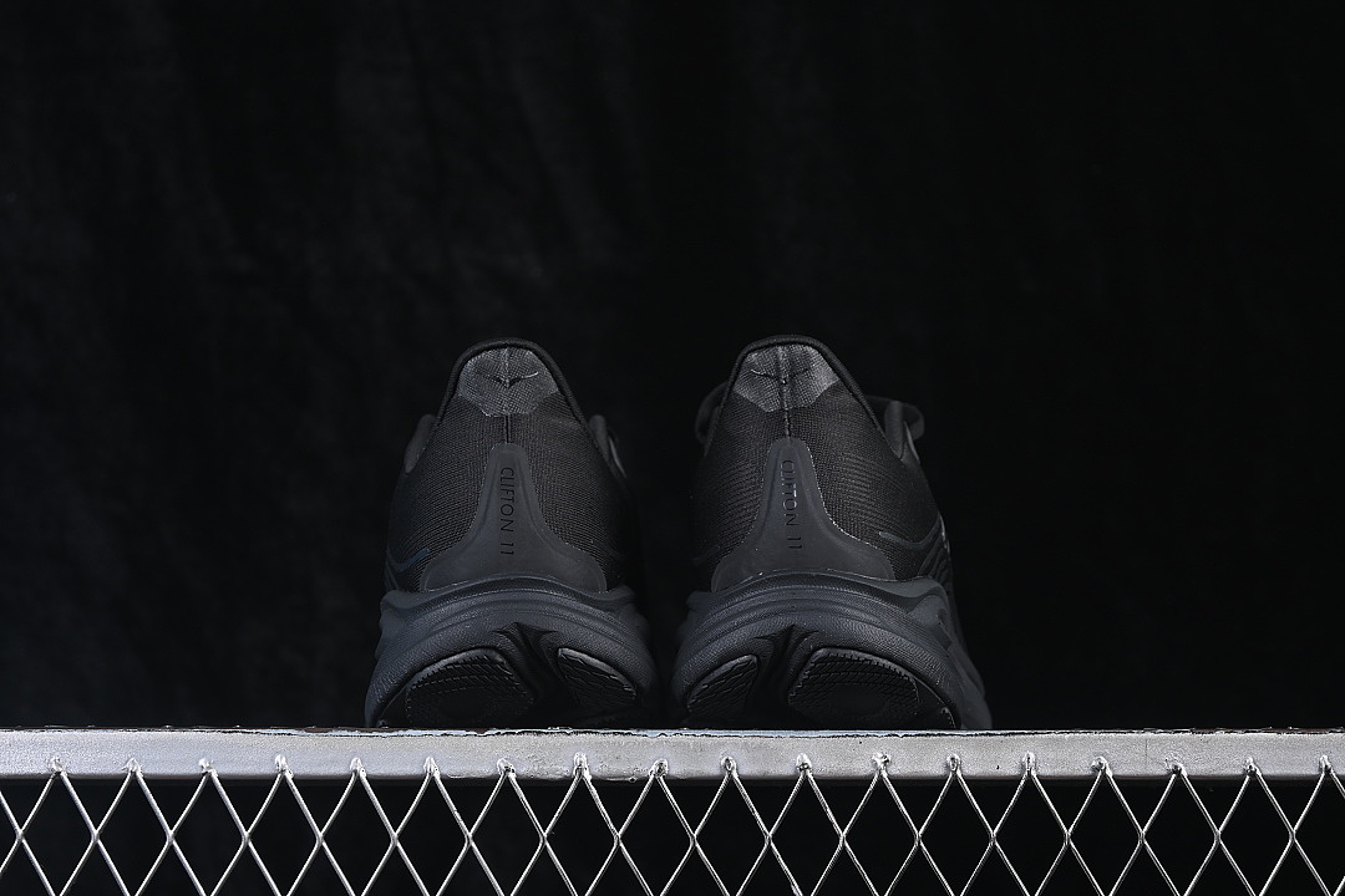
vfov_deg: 18.2
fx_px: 2802
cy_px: 448
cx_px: 672
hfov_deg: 27.0
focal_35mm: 75
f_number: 6.3
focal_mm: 50
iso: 160
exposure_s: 1/60
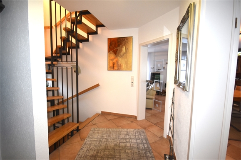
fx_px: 100
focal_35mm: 15
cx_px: 120
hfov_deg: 100.4
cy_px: 80
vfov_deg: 77.3
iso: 900
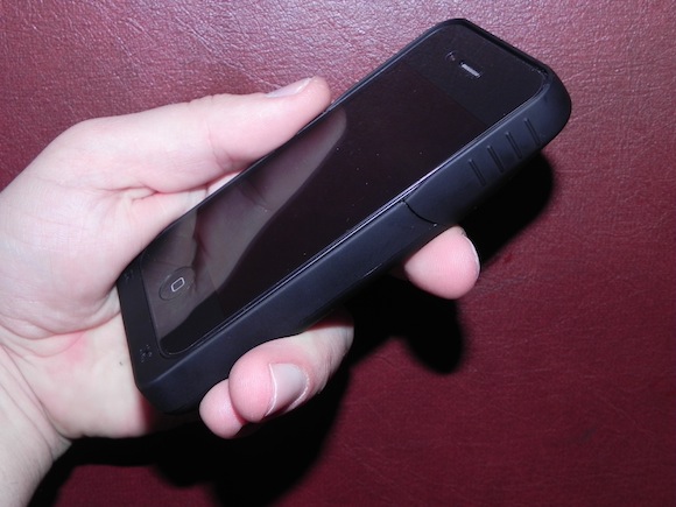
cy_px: 254
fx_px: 801
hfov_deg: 45.8
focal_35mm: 41
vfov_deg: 35.1
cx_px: 338
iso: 160
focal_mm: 7.3
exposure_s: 1/125
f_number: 3.5
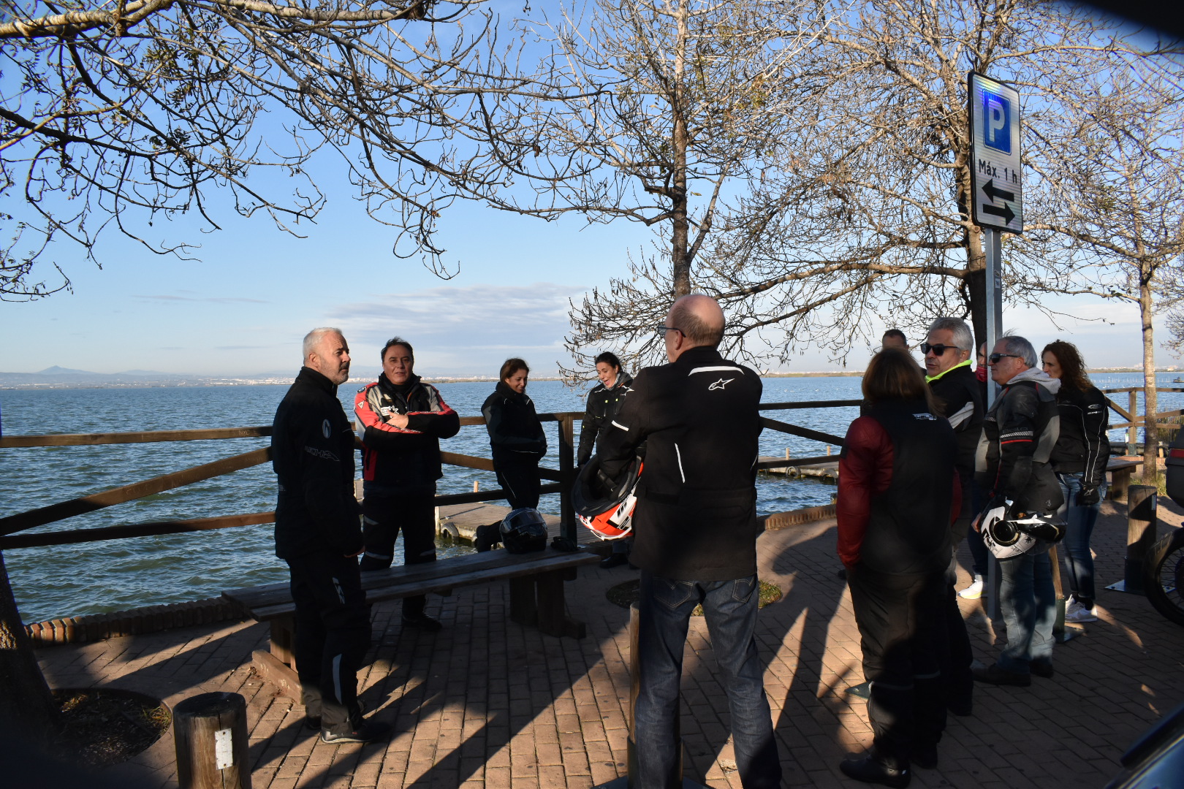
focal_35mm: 27
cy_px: 394
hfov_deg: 67.4
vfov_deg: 47.9
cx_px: 592
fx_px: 888
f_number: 9
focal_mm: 18
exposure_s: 1/1000
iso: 800
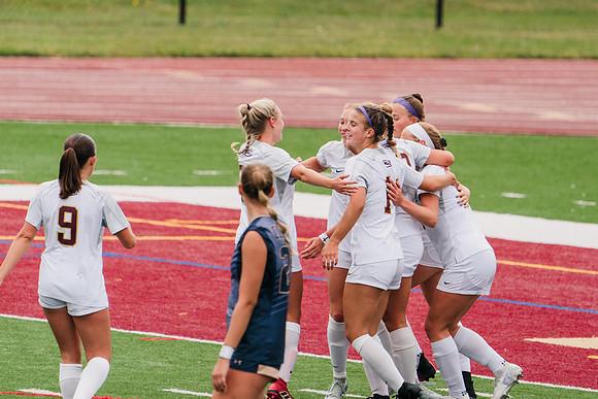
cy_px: 119
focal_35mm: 776
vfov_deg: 1.8
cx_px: 352
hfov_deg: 2.7
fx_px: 12895
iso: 640
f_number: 6.3
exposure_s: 1/1600
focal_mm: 553
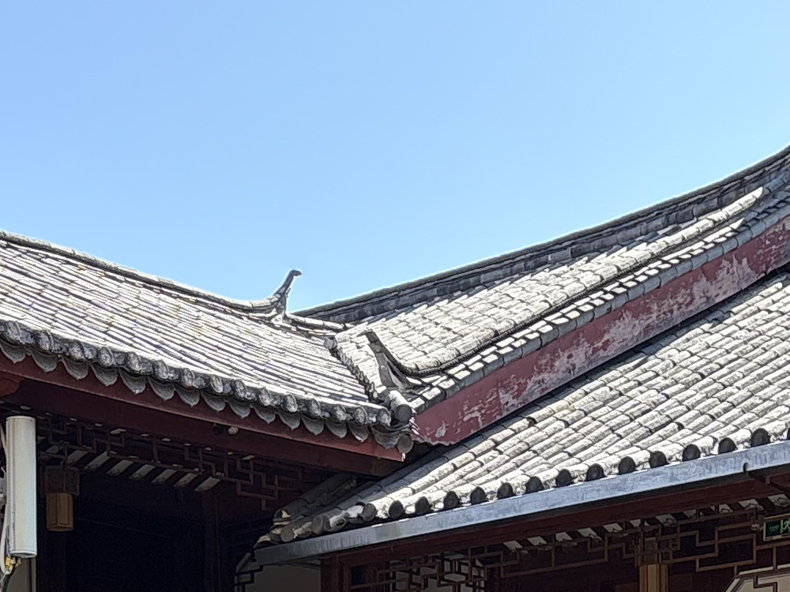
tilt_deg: +1.7
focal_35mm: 104
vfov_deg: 13.2
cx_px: 211
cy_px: 962
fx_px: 2373
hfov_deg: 18.8
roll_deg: +0.9
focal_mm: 5.96
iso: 50
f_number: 1.6
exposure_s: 1/747
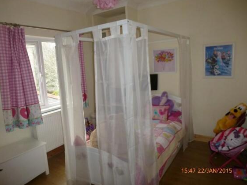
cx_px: 120
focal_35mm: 25
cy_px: 94
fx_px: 178
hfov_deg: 69.4
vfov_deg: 54.9
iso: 400
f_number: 3.3
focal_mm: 4.3
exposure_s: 1/60
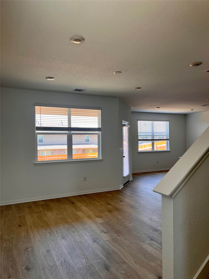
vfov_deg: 67.3
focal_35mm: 26
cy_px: 140
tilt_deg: +0.6
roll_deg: +0.3
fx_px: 209
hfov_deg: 53.1
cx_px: 104
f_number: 1.5
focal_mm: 5.7
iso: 50
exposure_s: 1/162
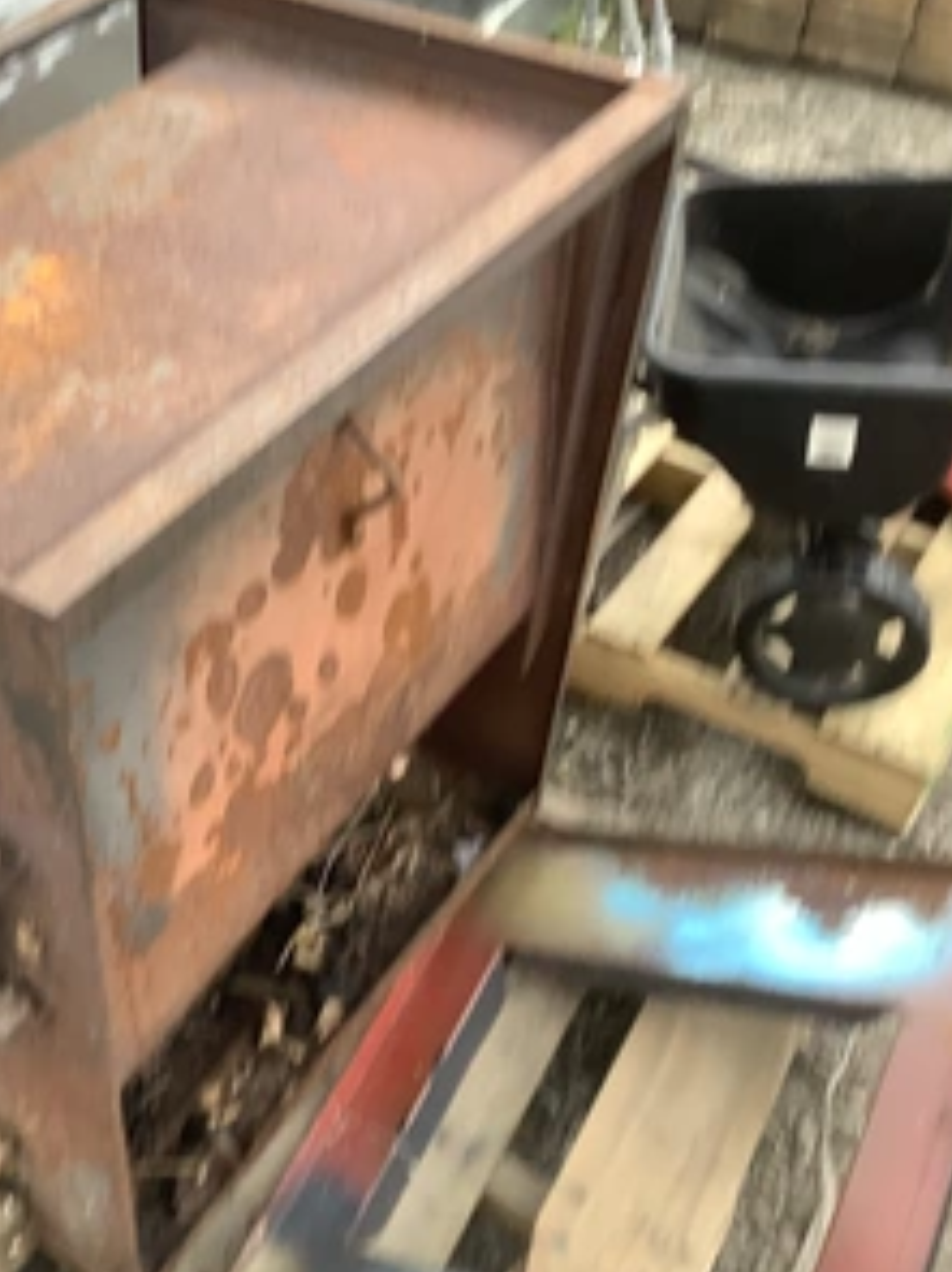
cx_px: 121
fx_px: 1541
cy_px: 634
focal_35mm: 42
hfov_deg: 32.8
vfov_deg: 44.8
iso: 80
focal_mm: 3.3
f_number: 2.4
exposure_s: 1/60
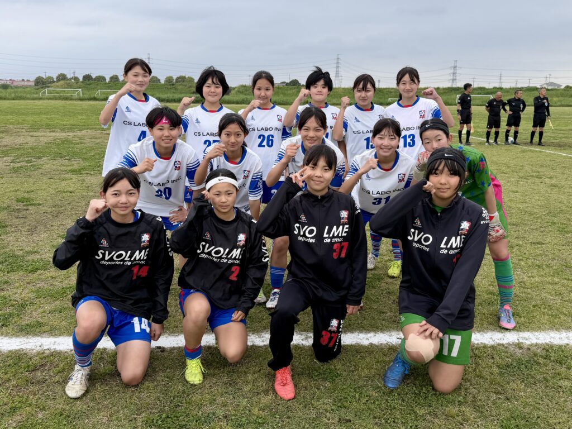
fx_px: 397
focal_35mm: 24
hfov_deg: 71.6
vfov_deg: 56.8
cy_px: 214
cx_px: 286
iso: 80
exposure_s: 1/967
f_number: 1.78
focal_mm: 6.76
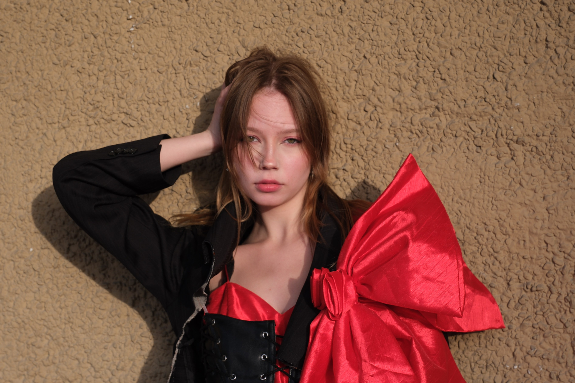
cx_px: 284
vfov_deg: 17.9
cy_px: 191
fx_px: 1214
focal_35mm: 76
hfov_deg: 26.7
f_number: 4.8
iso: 160
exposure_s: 1/250
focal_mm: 50
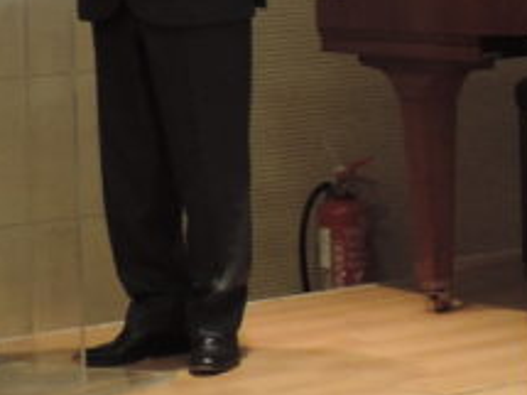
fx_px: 3119
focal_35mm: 205
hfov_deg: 9.0
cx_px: 1091
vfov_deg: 7.2
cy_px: -130
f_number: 3.4
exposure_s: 1/30
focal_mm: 7.6
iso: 400
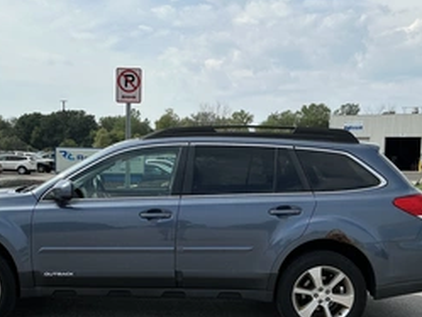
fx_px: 549
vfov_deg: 31.8
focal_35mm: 45
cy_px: 225
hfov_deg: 41.8
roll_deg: -2.0
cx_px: 164
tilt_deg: -2.3
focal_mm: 3
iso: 25
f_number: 1.8
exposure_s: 1/2227
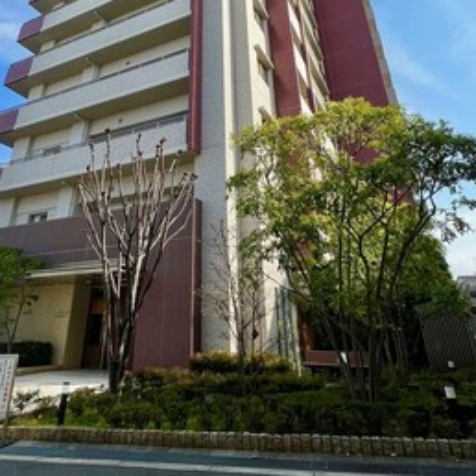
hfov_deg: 64.6
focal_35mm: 24
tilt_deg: +29.7
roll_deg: -1.4
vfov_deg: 61.2
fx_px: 373
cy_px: 116
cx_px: 199
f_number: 1.8
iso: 32
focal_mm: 1.57
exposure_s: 1/1488
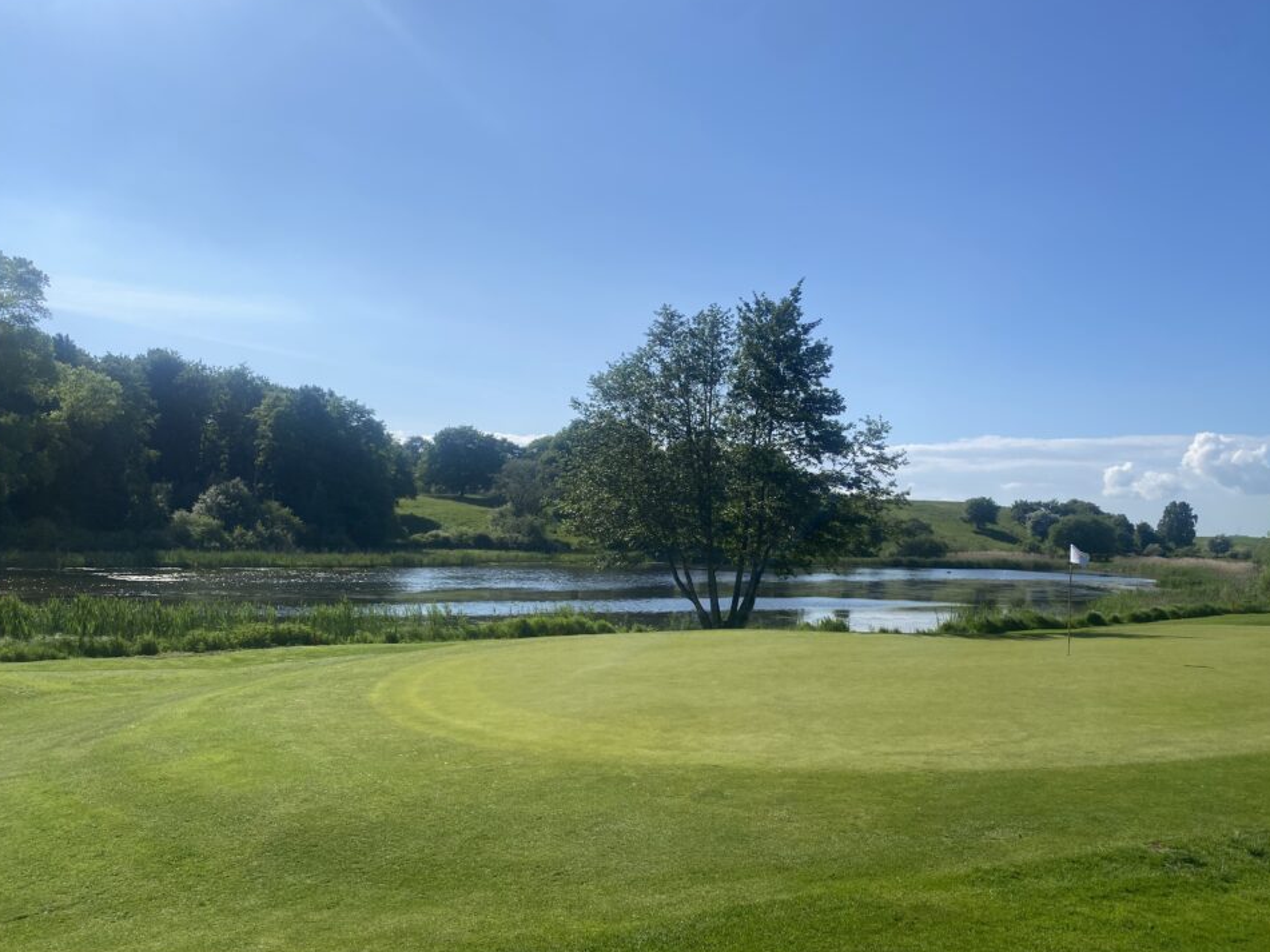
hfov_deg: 63.4
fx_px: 1027
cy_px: 494
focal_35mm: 28
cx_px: 669
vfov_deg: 49.7
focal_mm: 4.25
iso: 32
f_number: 1.8
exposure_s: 1/5495
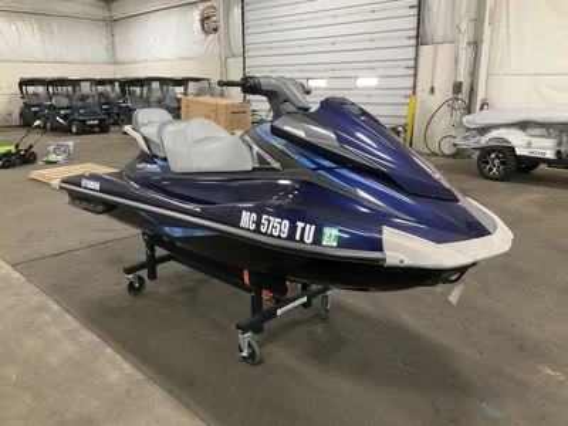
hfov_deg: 61.7
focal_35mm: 29
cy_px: 213
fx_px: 476
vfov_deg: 48.2
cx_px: 284
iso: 200
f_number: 1.8
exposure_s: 1/60
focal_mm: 3
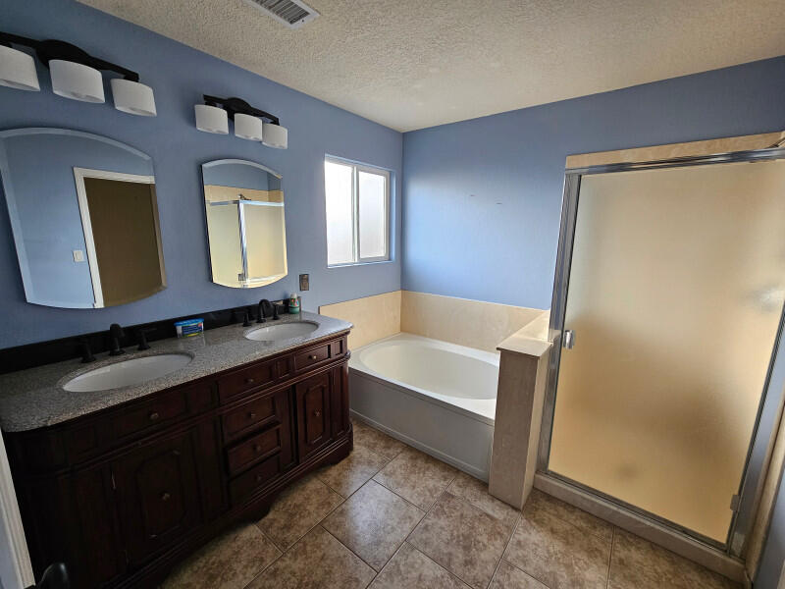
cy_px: 294
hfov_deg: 106.2
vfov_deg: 89.9
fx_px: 295
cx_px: 392
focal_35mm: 13
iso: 125
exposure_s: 1/60
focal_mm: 2.2
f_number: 2.2
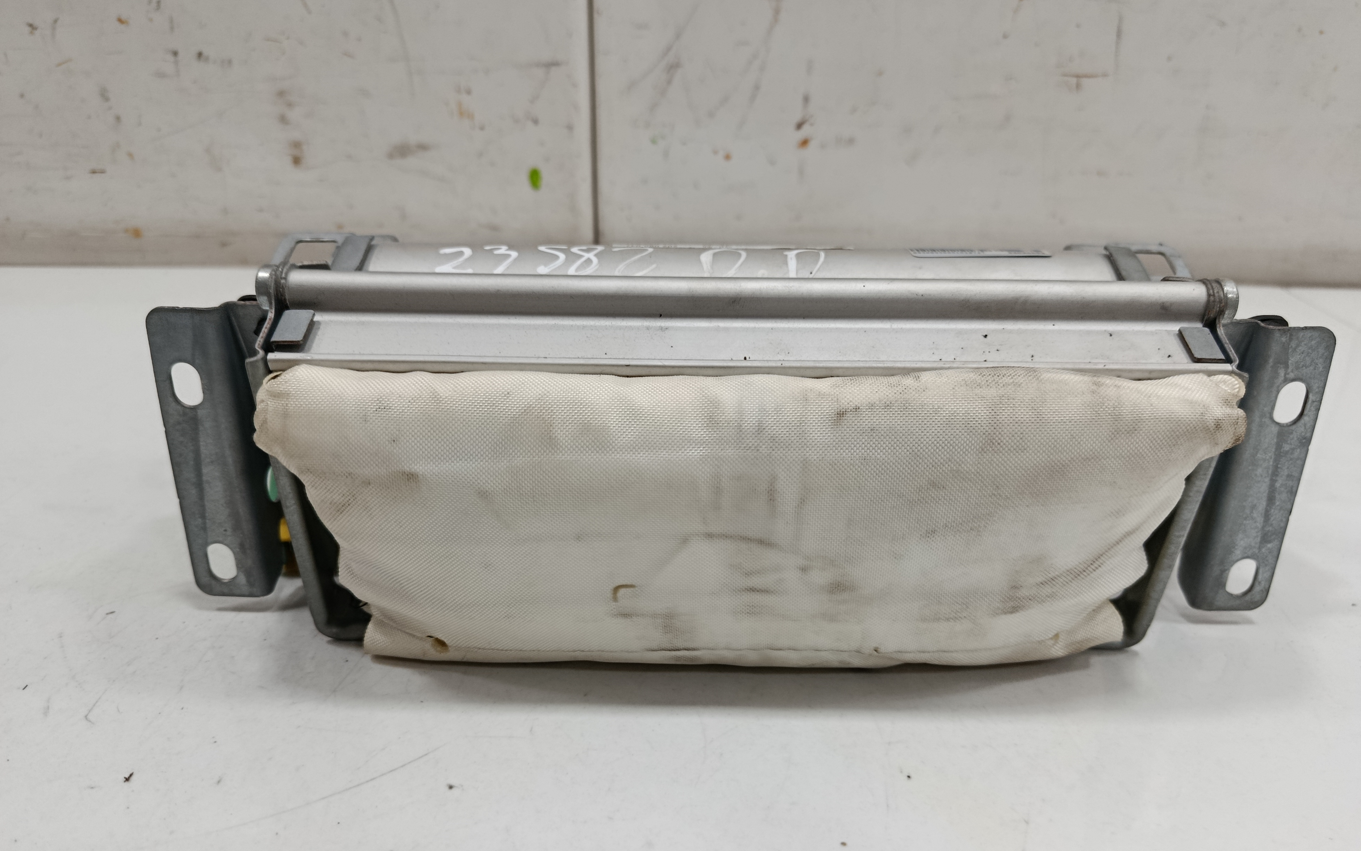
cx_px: 688
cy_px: 504
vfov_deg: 47.4
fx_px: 964
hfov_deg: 70.4
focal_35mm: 26
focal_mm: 5.24
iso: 985
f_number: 1.7
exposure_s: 1/100
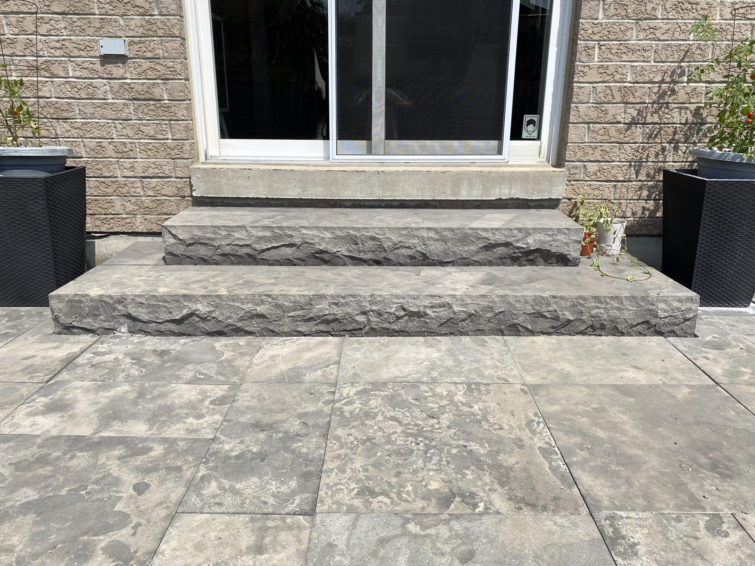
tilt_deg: -18.4
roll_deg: -0.9
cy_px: 283
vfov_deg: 53.1
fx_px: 567
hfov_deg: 67.3
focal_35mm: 26
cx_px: 378
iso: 32
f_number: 1.8
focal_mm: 4.25
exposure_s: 1/4608
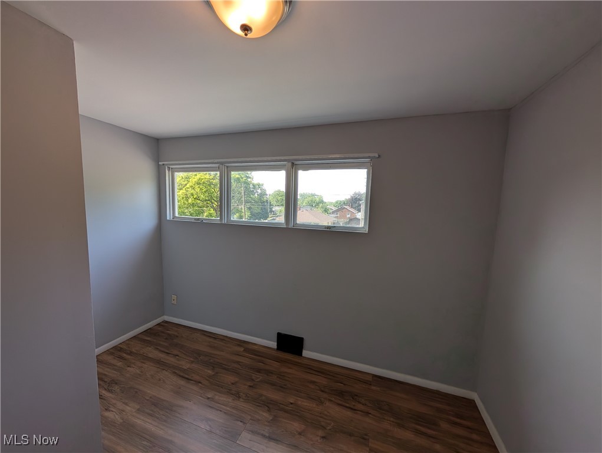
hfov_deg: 110.5
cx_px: 301
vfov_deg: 94.6
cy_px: 226
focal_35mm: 12
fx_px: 209
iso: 48
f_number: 1.7
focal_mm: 2.02
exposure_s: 1/390
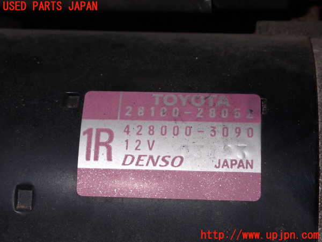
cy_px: 121
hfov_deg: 23.8
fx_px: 763
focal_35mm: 82
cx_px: 161
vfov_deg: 18.0
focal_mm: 14.62
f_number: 16
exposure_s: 1/80
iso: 200
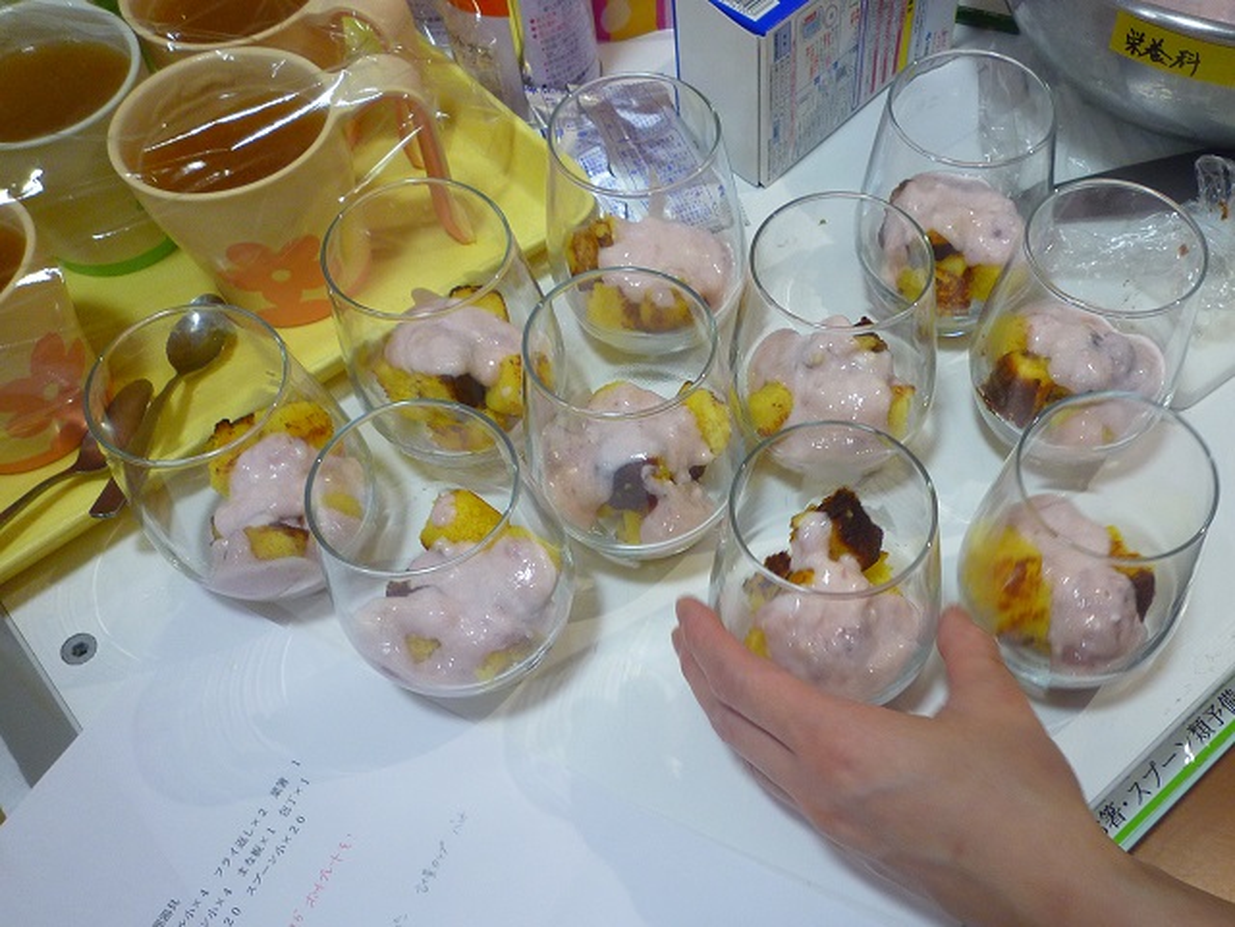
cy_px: 464
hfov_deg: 69.4
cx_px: 618
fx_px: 892
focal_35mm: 25
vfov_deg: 54.9
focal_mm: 4.4
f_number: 2.8
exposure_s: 1/30
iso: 125
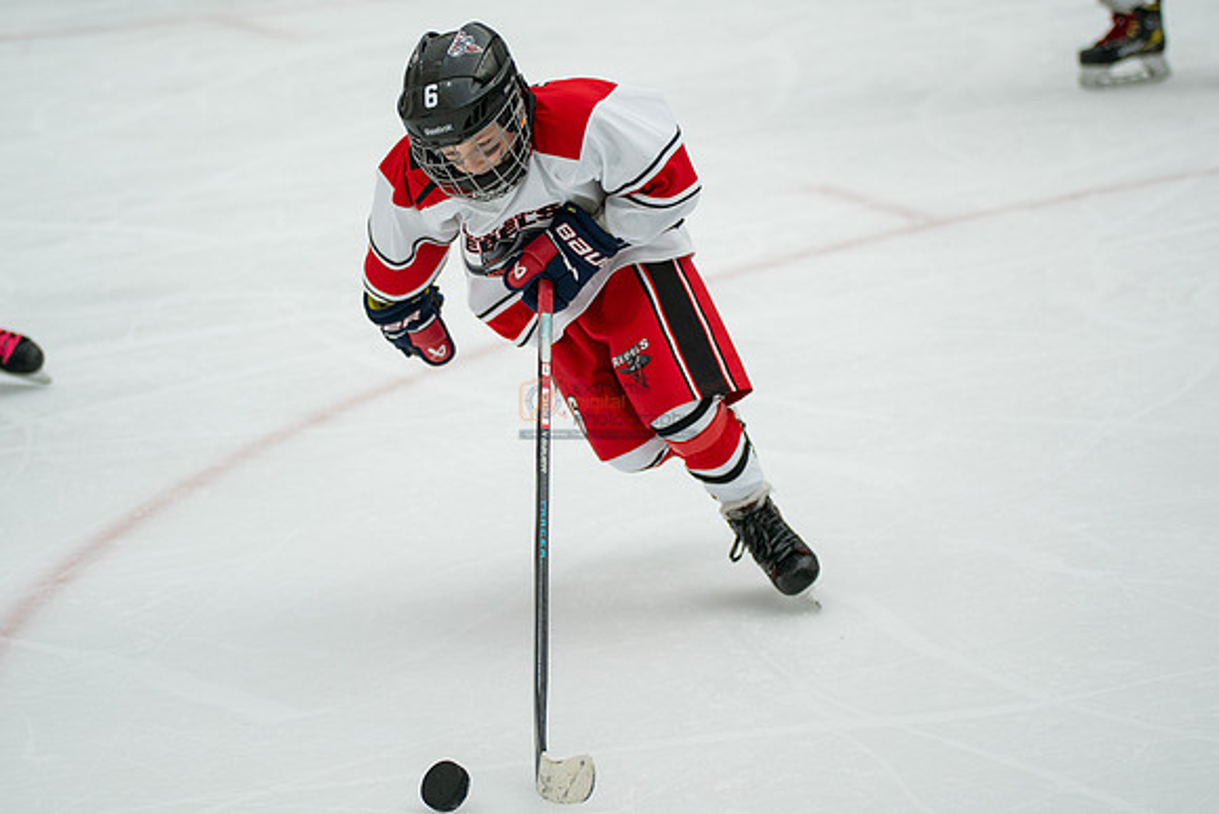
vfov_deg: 8.9
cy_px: 290
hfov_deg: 13.3
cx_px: 610
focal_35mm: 154
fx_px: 5228
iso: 1600
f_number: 3.2
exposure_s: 1/2500
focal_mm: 120
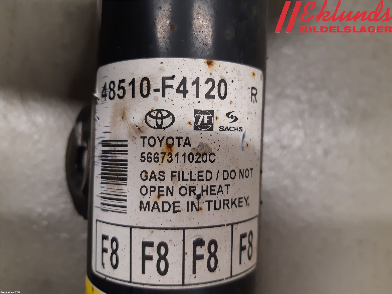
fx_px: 294
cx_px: 196
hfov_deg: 67.3
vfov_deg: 53.1
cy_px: 147
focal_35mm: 26
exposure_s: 1/50
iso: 125
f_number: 1.7
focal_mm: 3.93
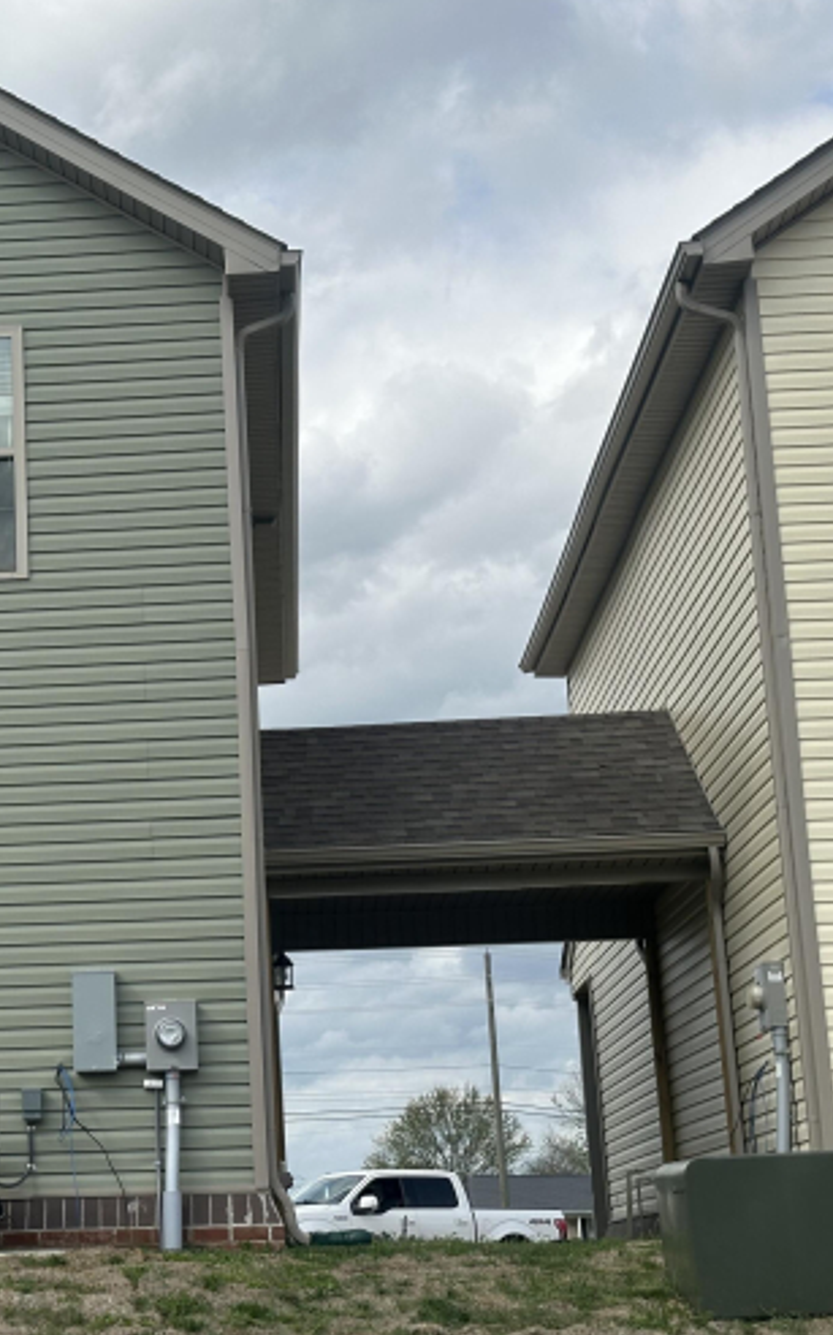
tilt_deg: +14.2
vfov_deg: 29.8
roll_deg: +1.4
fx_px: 2509
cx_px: 45
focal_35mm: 69
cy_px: 662
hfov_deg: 18.5
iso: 64
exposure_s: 1/4184
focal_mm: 6.86
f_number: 1.78
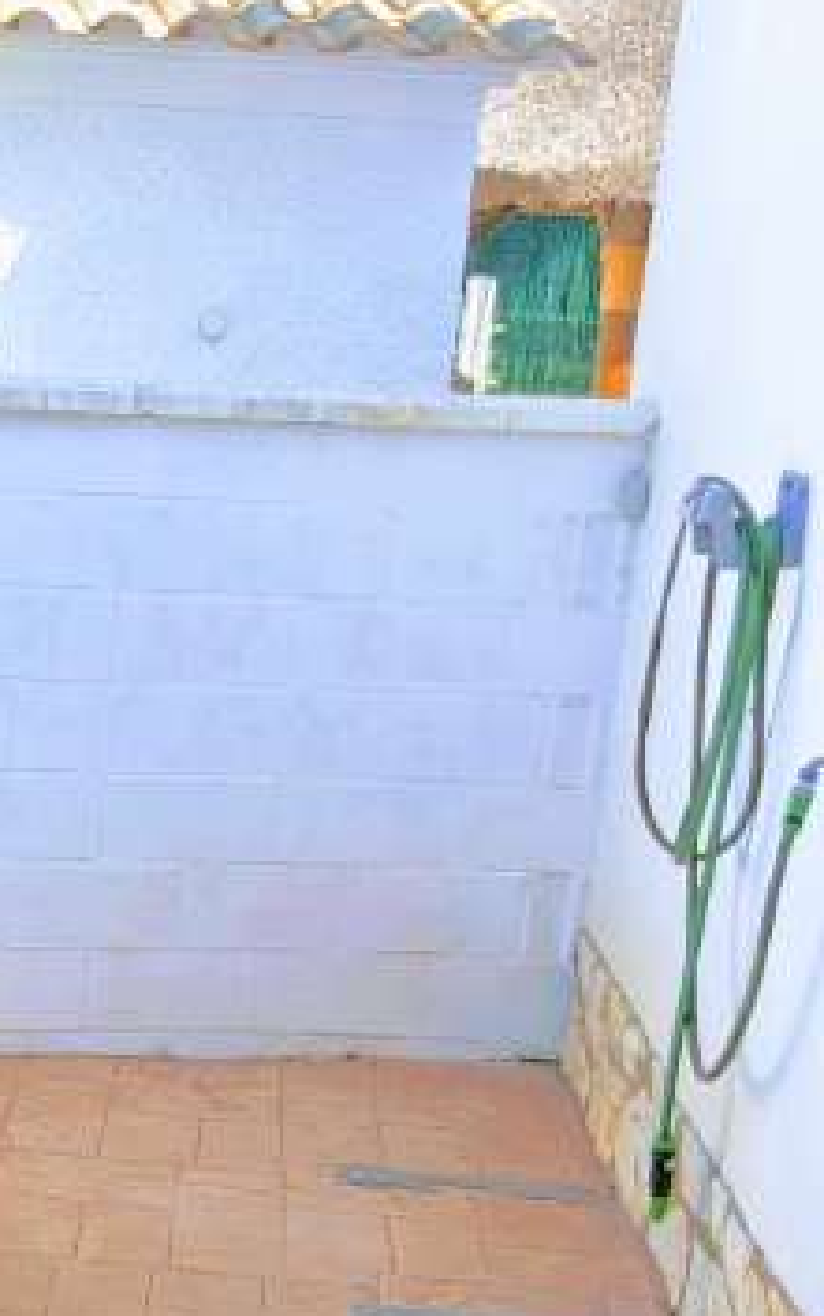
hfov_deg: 17.4
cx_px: -138
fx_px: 2584
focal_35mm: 72
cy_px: 867
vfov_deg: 28.4
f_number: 2
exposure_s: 1/1867
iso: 50
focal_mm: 2.31
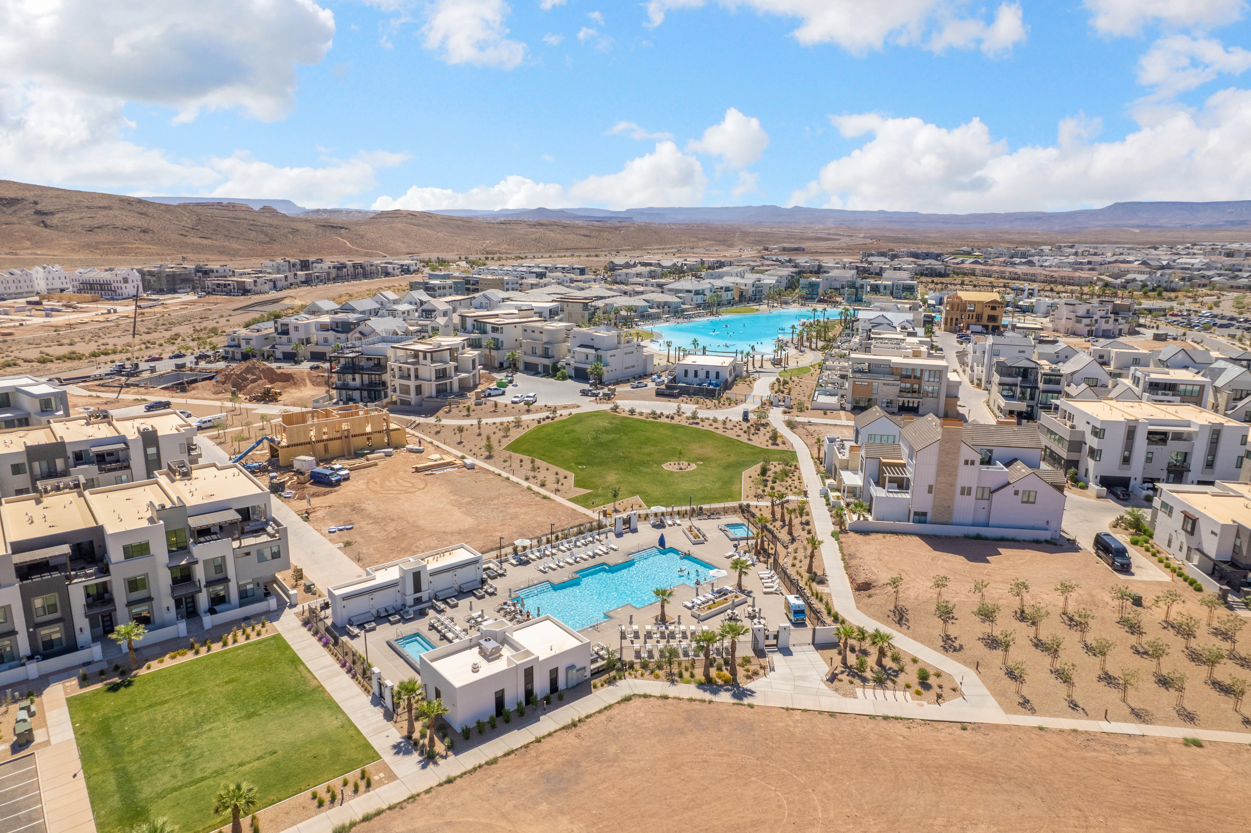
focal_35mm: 22
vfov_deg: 57.2
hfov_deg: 78.6
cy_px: 416
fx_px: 764
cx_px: 626
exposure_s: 1/160
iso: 100
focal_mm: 8.38
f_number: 2.8
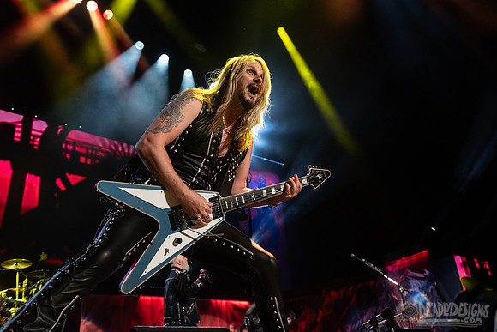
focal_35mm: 35
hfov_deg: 54.6
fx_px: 480
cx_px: 279
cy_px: 146
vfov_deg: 38.1
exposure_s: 1/800
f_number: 4
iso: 1600
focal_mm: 31
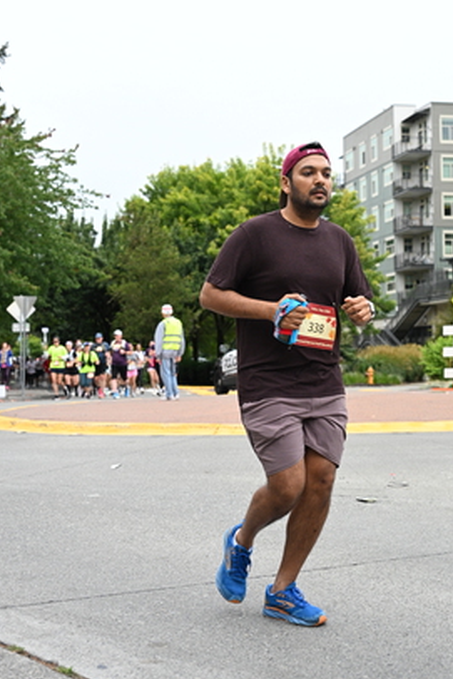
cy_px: 266
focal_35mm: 61
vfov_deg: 32.8
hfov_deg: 22.3
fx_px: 1150
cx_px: 242
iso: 1600
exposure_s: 1/800
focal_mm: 45
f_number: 4
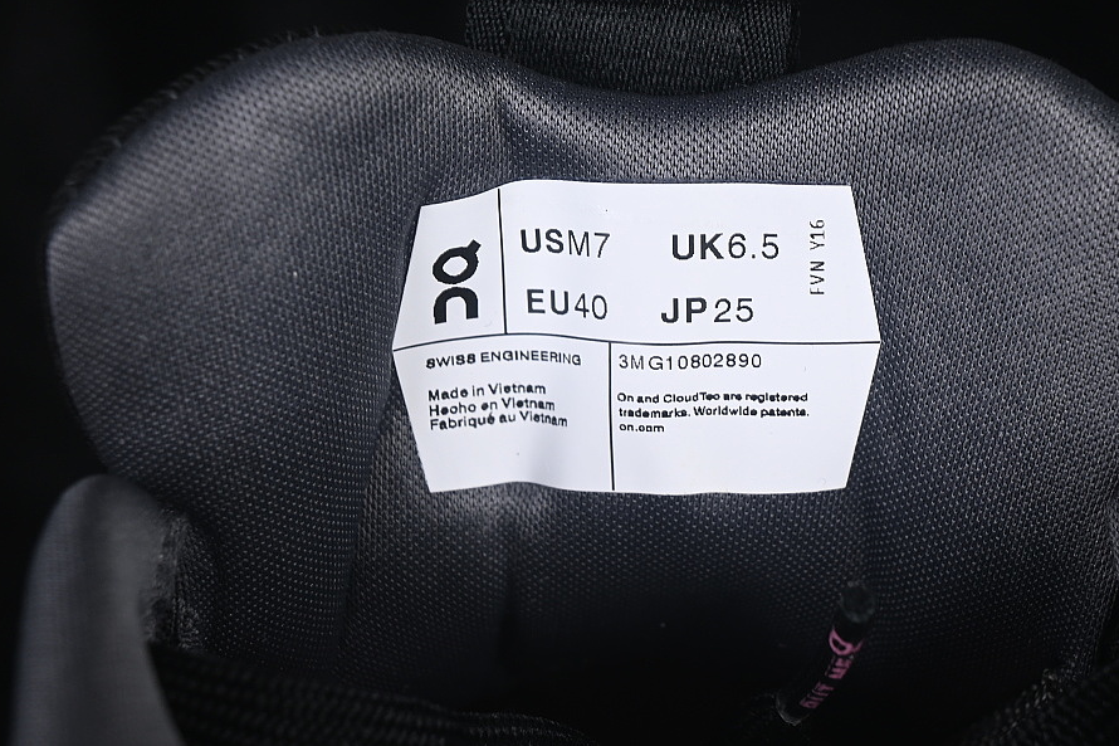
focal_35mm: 91
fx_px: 2828
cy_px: 326
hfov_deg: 22.4
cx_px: 655
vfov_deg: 15.0
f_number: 8
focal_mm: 50
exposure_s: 1/80
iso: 160
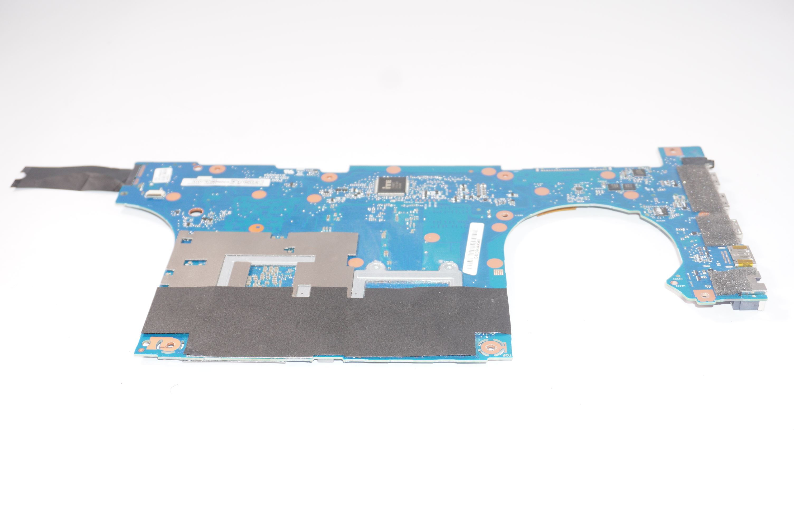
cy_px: 264
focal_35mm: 44
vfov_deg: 30.8
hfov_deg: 45.0
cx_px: 397
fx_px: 959
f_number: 5.6
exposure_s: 1/125
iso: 320
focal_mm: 29
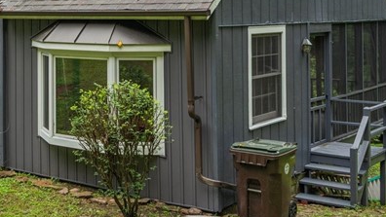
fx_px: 676
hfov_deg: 31.1
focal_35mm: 66
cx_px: 77
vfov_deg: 17.9
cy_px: 13
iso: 50
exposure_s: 1/10
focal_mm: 23
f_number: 11
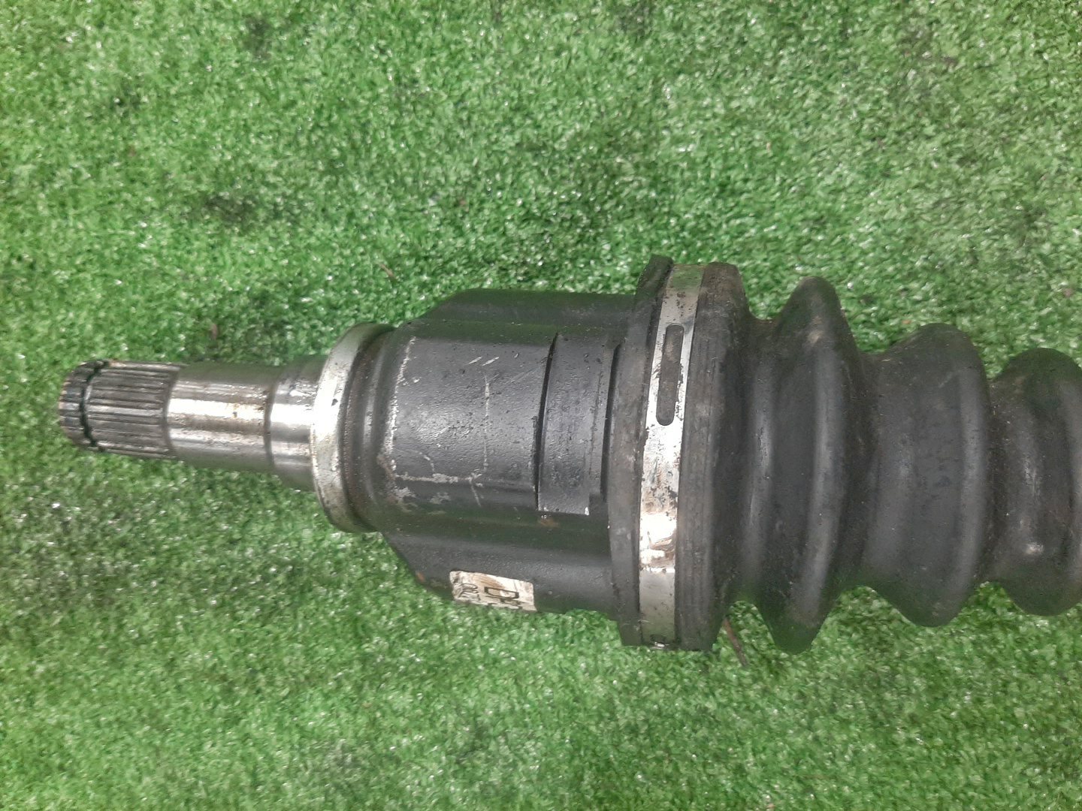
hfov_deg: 67.3
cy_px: 406
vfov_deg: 53.1
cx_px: 541
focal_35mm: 26
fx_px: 813
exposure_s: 1/25
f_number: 1.7
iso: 217
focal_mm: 3.93
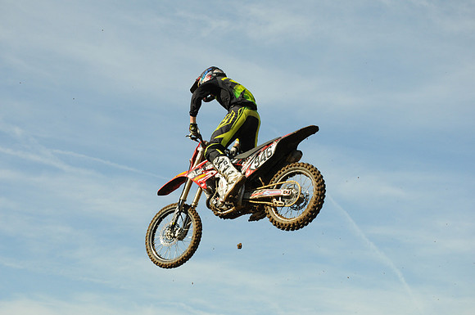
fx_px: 1225
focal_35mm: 93
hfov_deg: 21.9
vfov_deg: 14.7
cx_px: 238
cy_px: 158
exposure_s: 1/1600
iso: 640
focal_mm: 62
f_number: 8
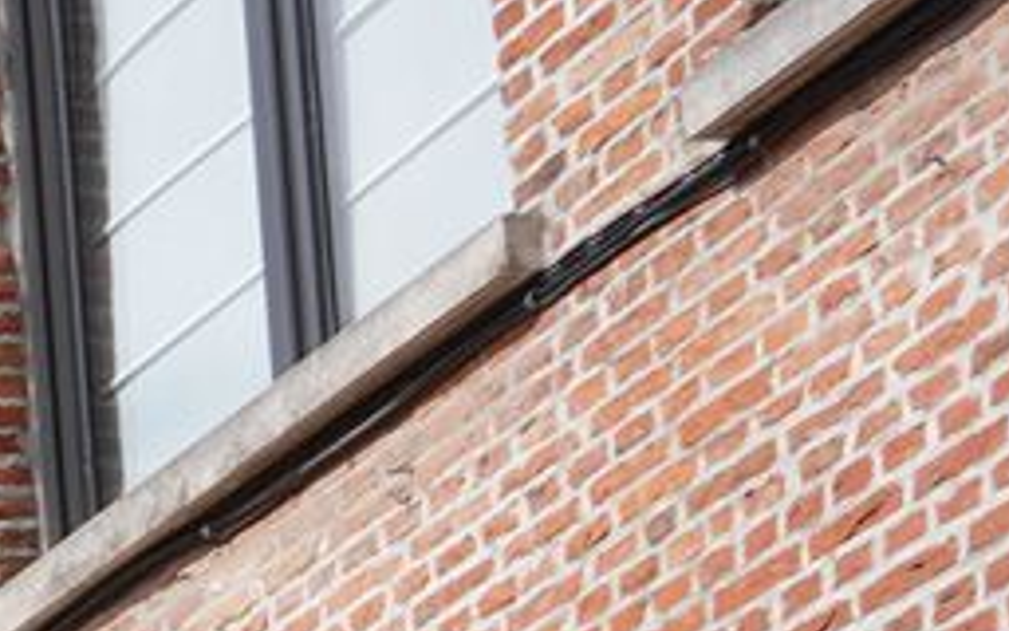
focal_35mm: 191
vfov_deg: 5.9
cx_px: -2692
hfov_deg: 8.0
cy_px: 2406
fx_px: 5252
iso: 100
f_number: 13
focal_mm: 24
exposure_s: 1/100
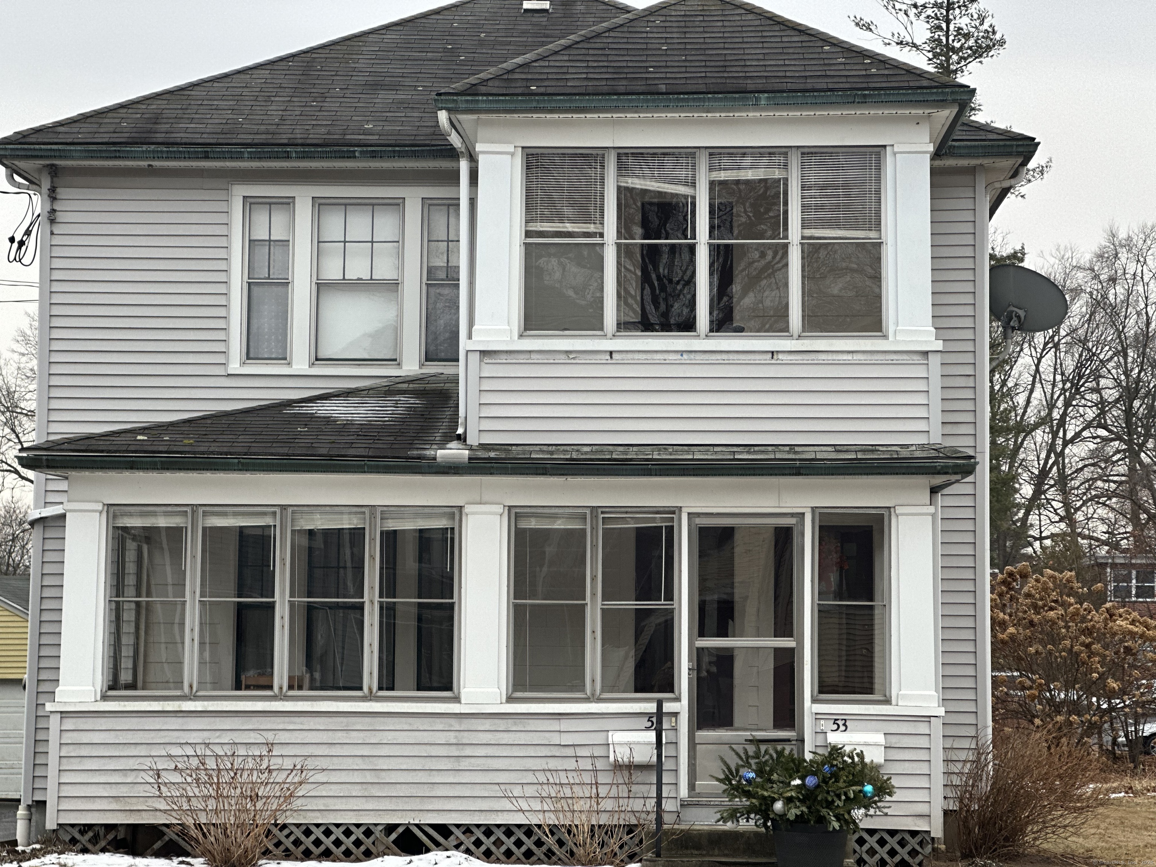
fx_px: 2571
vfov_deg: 19.1
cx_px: 578
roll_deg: +0.6
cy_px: 434
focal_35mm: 77
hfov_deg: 25.3
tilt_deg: +5.8
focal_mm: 9
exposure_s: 1/121
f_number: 2.8
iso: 50
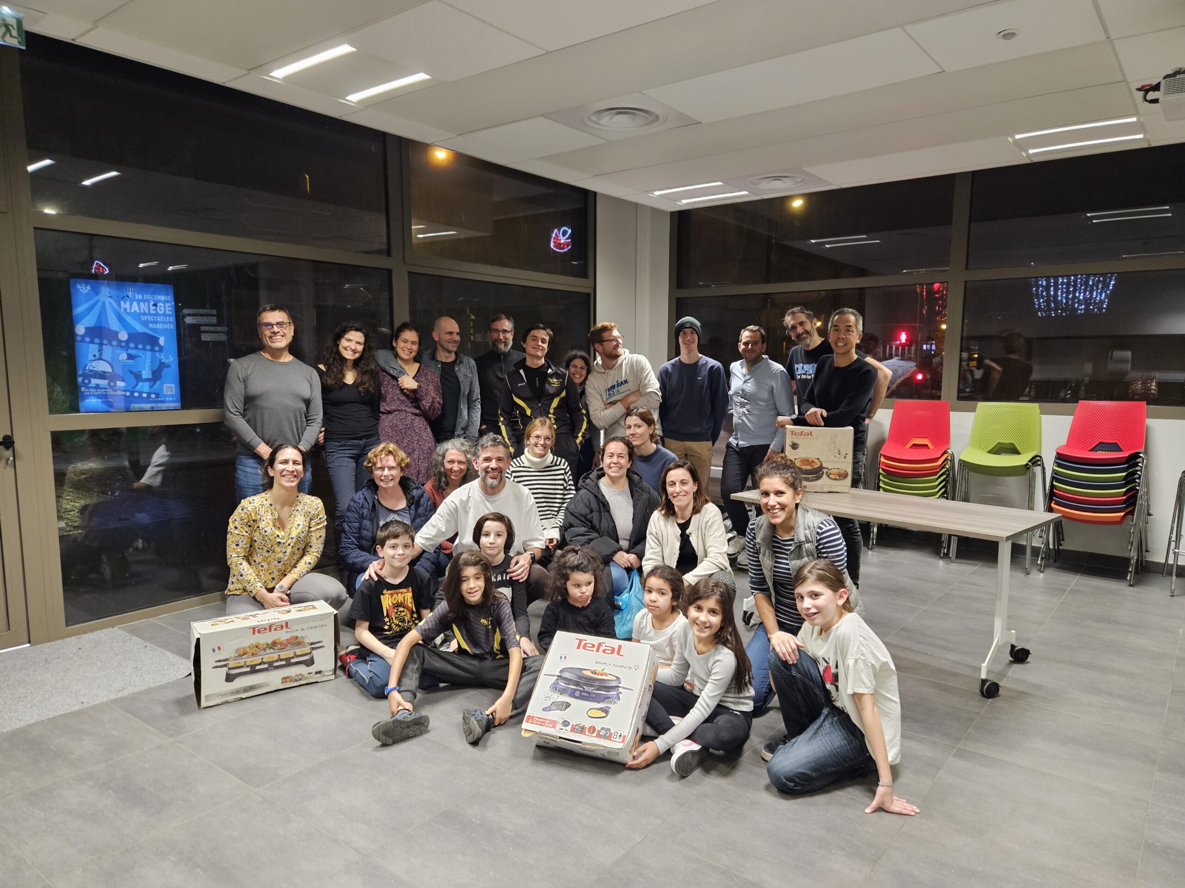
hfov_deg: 73.9
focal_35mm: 23
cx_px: 592
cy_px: 444
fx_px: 787
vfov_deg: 58.9
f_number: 1.8
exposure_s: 1/100
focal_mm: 5.4
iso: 640
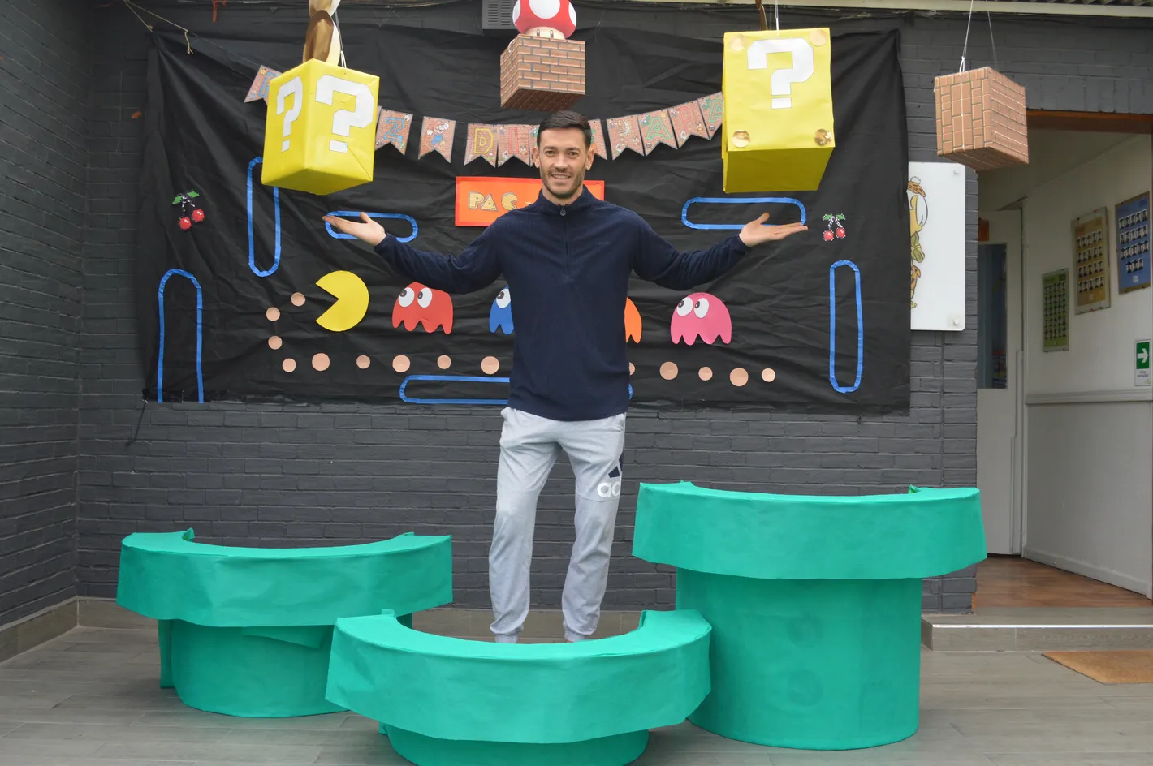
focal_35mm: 33
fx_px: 1056
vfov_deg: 39.9
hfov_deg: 57.3
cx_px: 576
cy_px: 383
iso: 400
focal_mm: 22
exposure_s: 1/100
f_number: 5
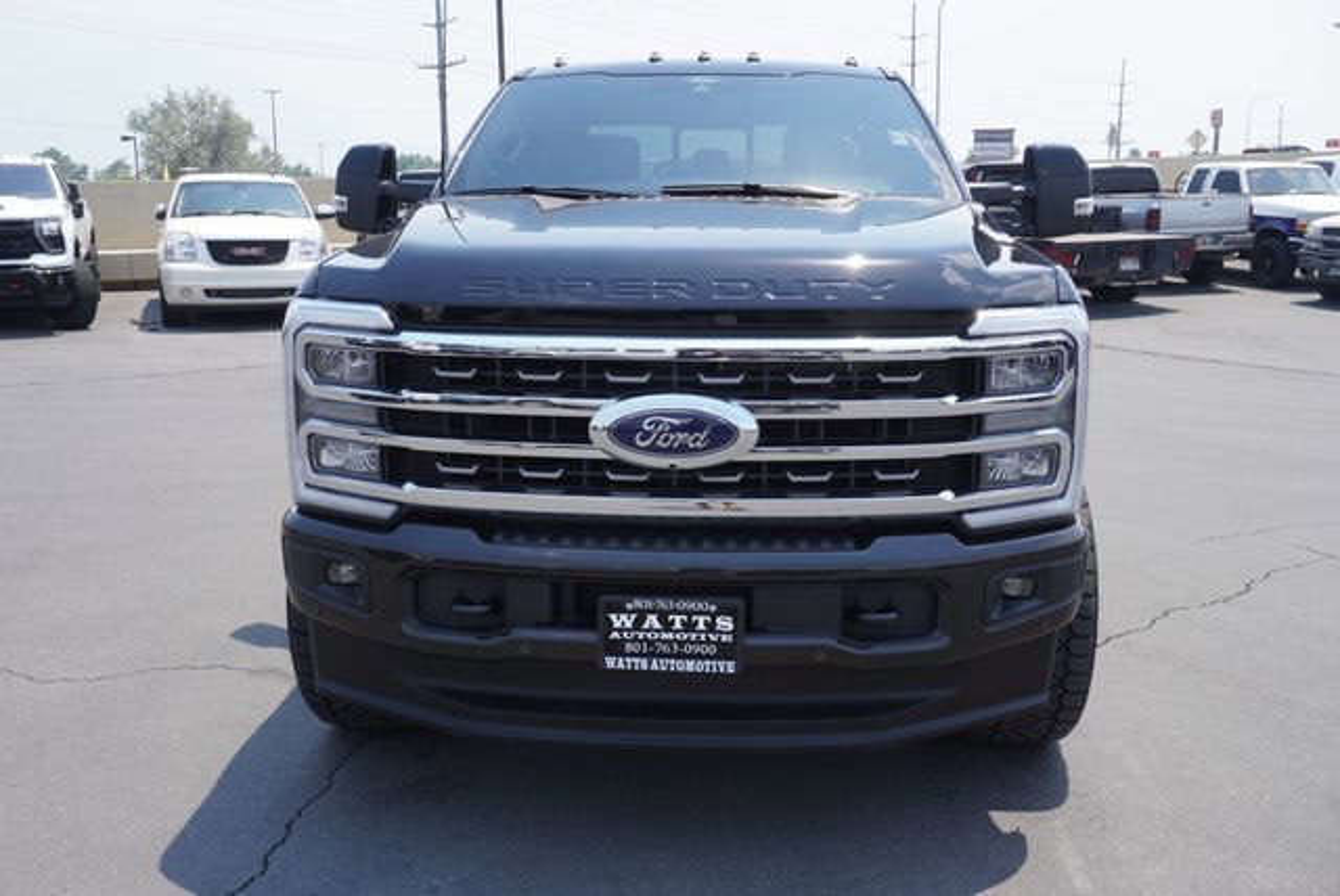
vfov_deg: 40.0
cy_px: 448
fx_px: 1229
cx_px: 670
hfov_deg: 57.2
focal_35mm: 33
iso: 100
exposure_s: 1/125
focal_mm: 22
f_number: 9
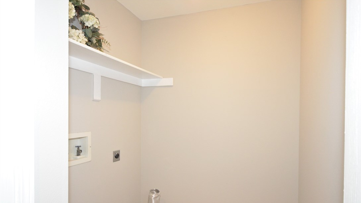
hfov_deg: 81.2
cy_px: 118
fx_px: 211
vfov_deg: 51.2
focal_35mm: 22
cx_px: 180
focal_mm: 14
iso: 2200
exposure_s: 1/60
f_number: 4
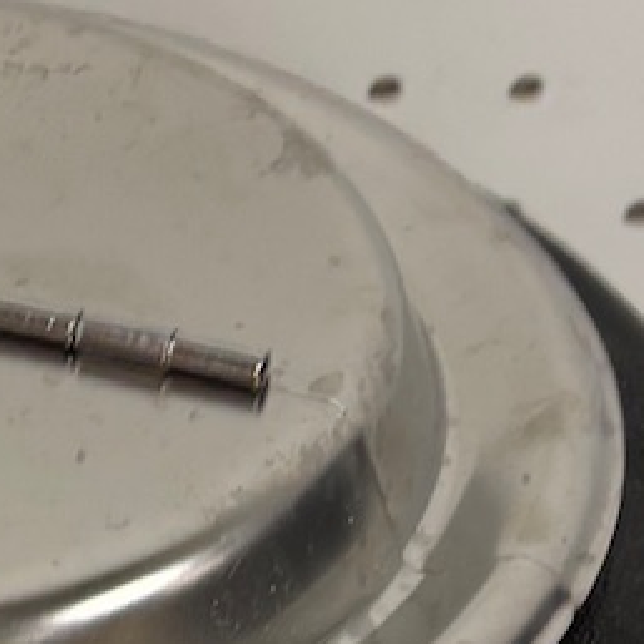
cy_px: 1120
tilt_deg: -45.2
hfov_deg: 9.4
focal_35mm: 183
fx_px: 3852
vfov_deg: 9.2
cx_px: -155
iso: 80
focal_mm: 5.96
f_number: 1.6
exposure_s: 1/50
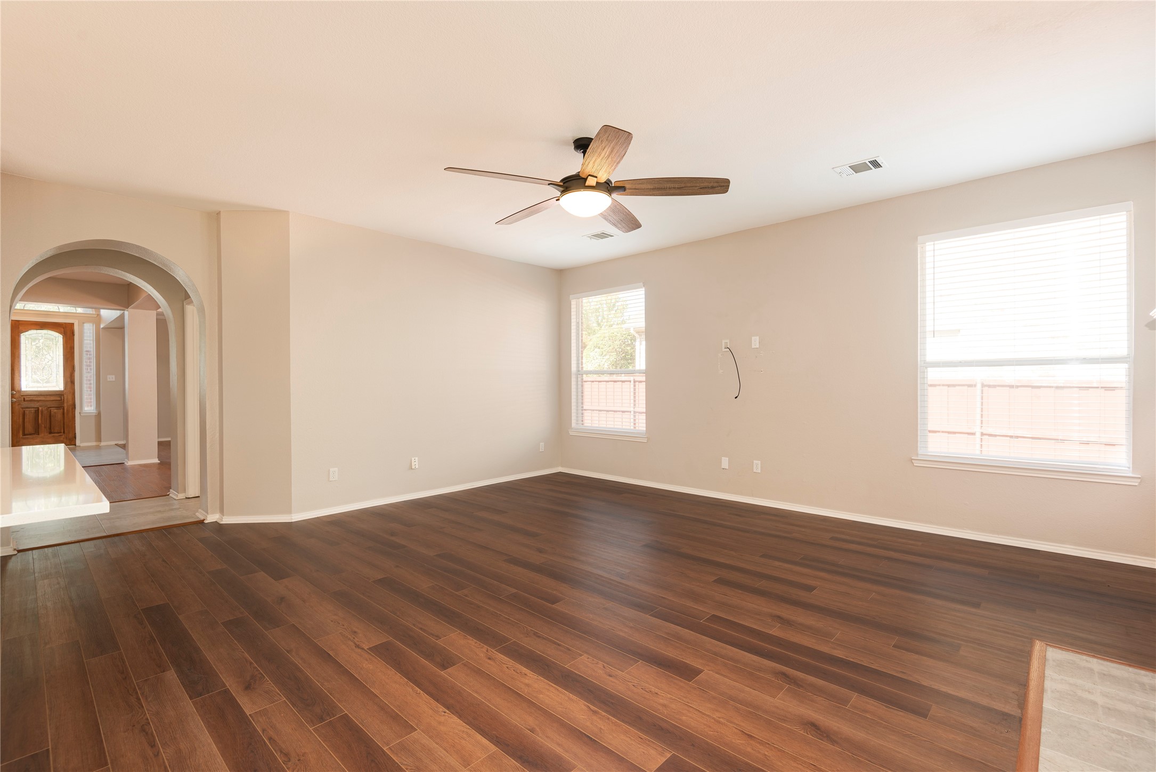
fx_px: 514
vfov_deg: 73.8
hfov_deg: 96.7
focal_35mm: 16
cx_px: 578
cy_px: 386
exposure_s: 1/4
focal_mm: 16
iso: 100
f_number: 7.1
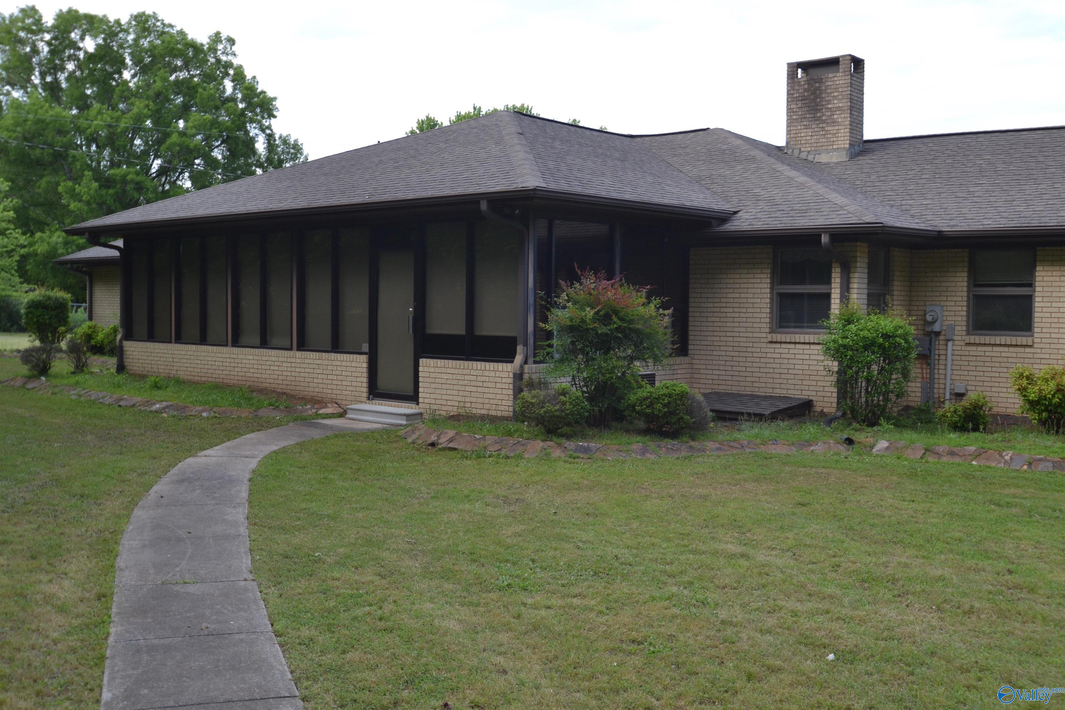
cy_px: 355
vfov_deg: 36.9
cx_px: 532
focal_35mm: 36
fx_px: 1065
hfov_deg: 53.1
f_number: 5.6
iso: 160
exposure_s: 1/125
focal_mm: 24
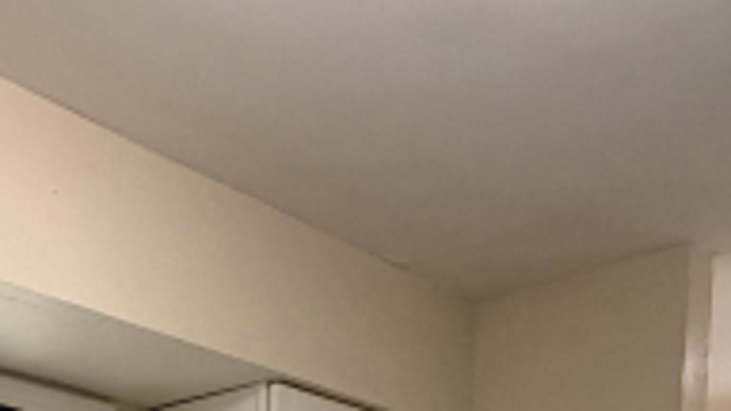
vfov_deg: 18.2
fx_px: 1027
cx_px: -158
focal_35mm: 53
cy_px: 727
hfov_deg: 32.1
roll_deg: -0.3
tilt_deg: -2.5
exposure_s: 1/60
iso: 400
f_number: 2.2
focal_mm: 2.22
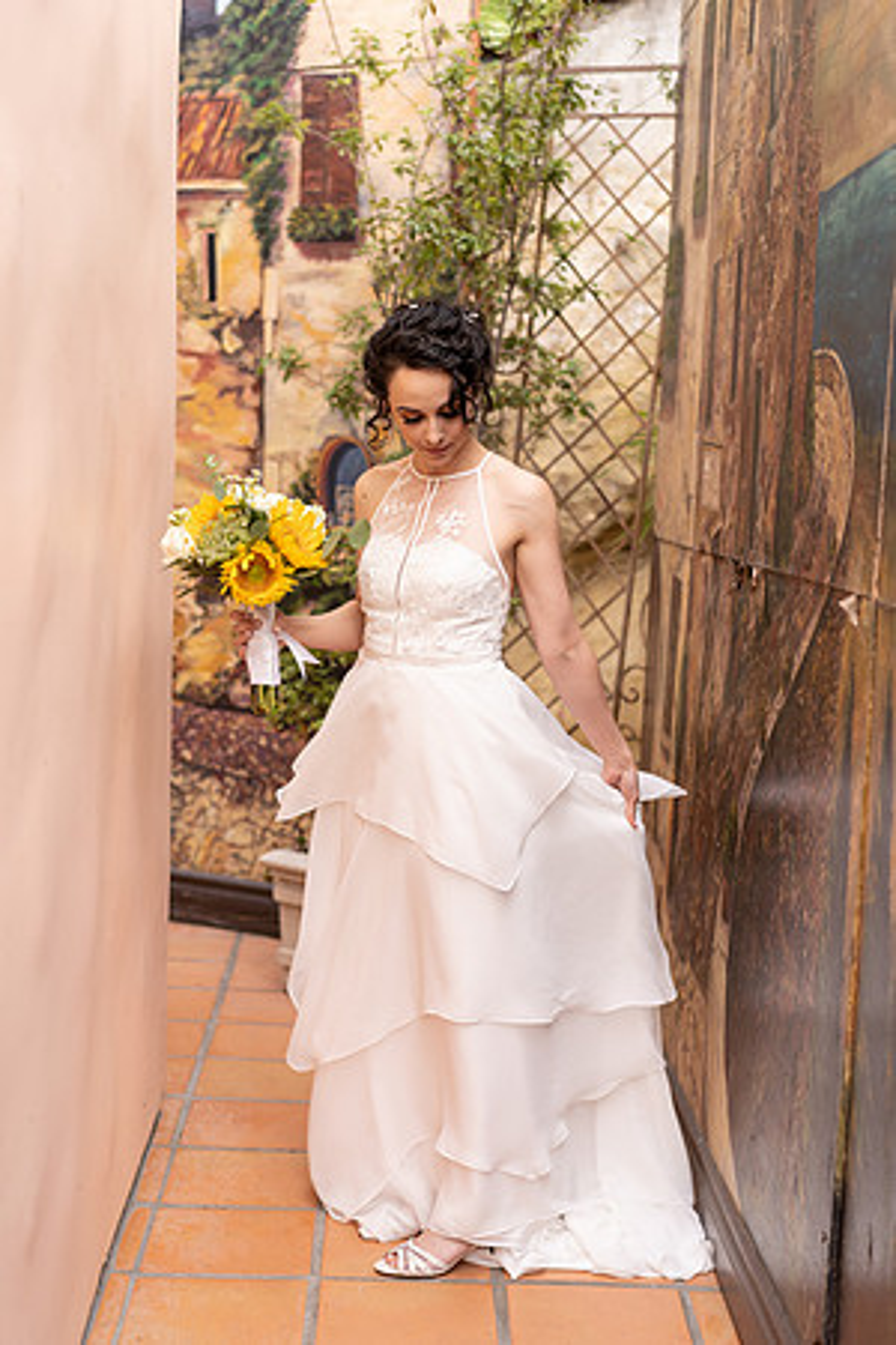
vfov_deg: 36.2
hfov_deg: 24.6
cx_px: 448
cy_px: 672
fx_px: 2053
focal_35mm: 55
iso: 320
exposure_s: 1/500
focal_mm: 55
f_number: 2.5
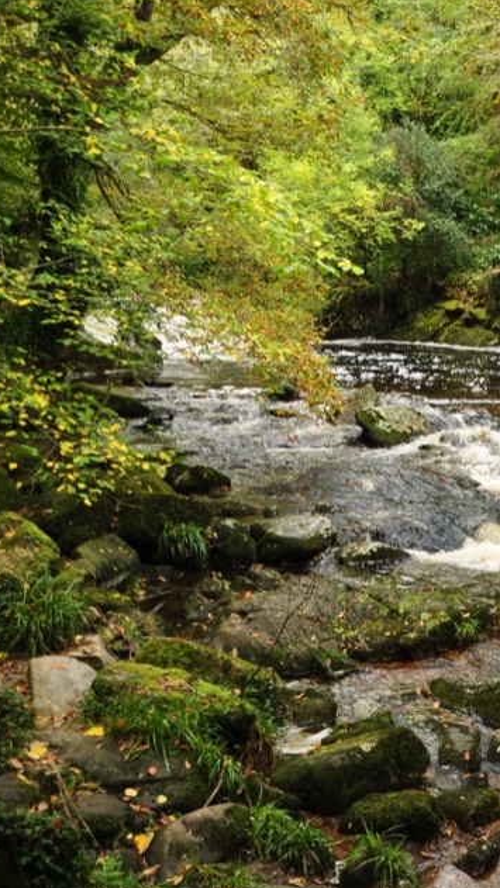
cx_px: 614
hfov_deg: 24.8
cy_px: 444
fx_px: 1013
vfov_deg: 47.4
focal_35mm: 43
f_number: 4.5
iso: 200
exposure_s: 1/80
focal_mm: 18
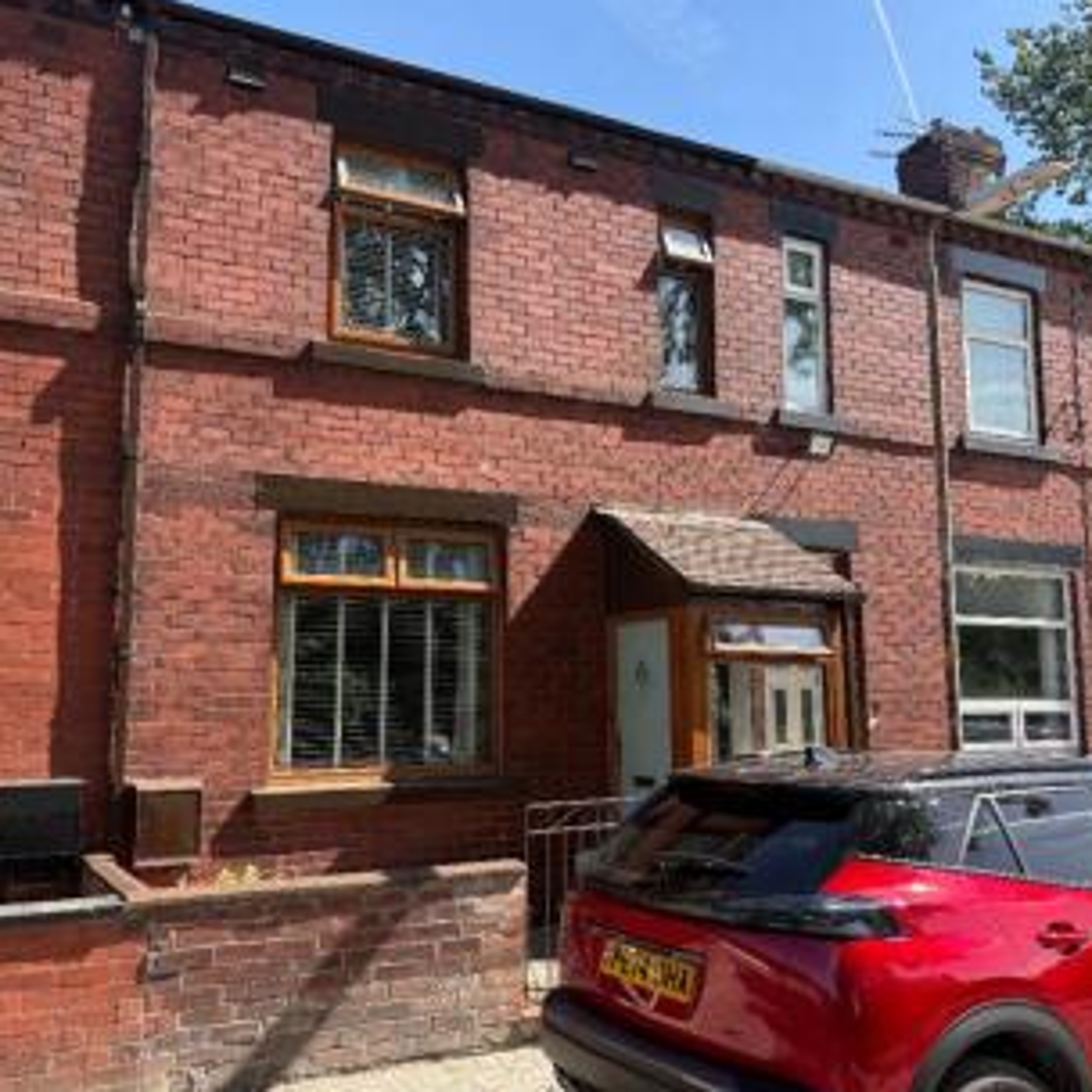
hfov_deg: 51.1
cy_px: 541
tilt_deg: +7.4
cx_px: 580
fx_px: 1142
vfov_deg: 51.1
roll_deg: +0.1
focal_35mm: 32
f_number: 1.6
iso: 50
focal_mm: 5.96
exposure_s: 1/810
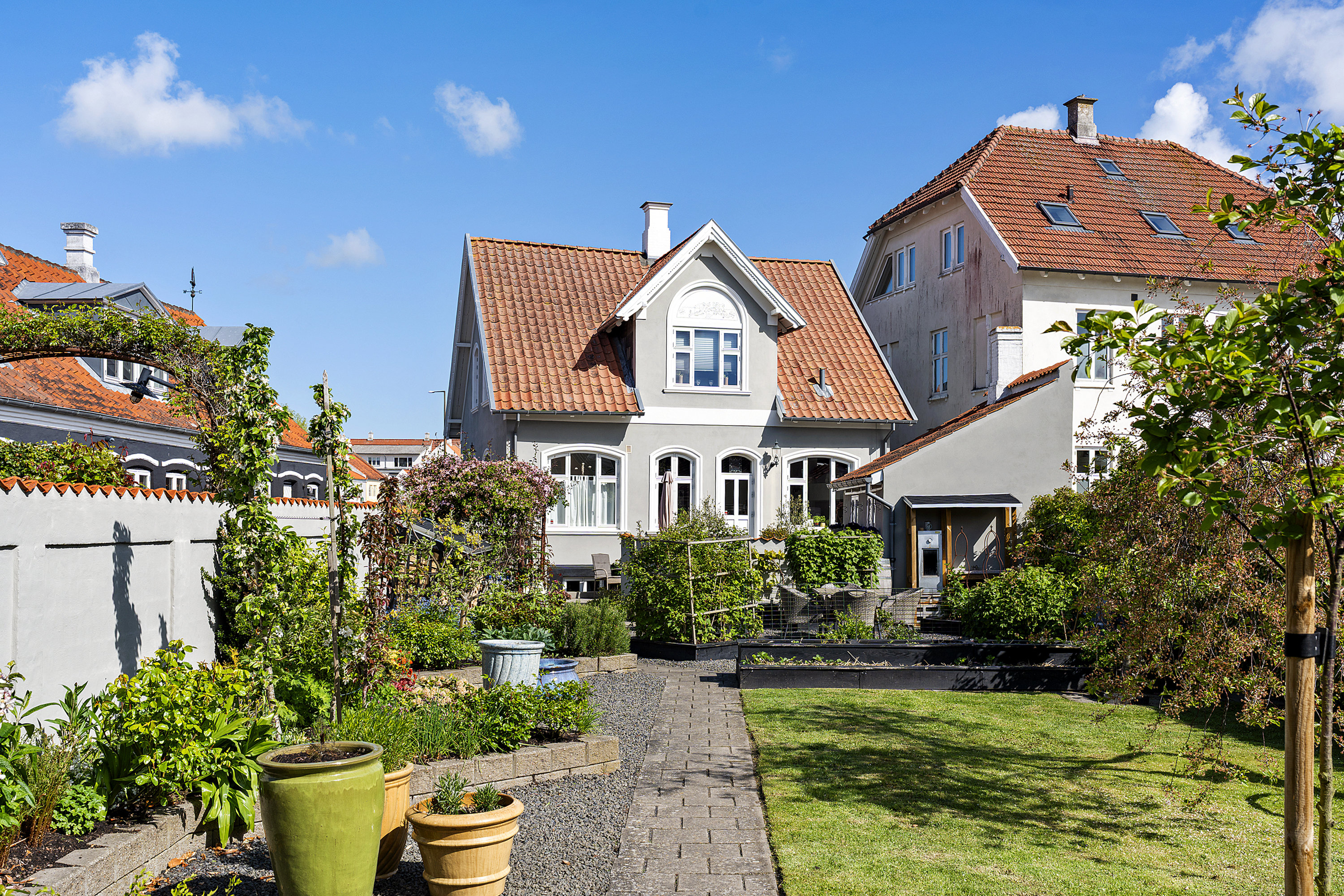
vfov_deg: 38.9
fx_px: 1269
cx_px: 672
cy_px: 448
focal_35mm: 34
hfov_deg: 55.8
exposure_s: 1/320
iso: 100
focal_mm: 34
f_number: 8
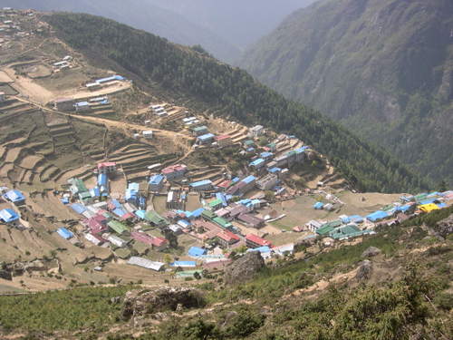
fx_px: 497
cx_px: 226
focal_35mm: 38
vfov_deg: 37.7
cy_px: 170
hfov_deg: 49.0
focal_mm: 8
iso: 100
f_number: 7.6
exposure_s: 1/163
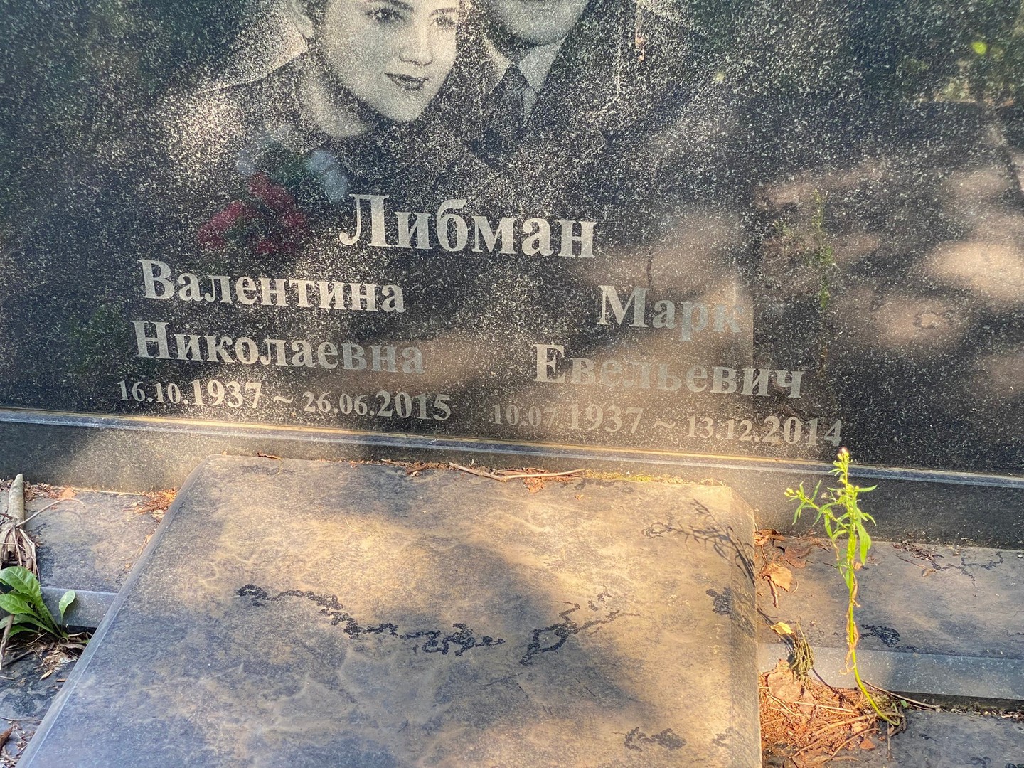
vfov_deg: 28.0
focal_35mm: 52
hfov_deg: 36.8
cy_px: 384
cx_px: 512
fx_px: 1538
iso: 64
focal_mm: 6
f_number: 2
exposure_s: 1/121
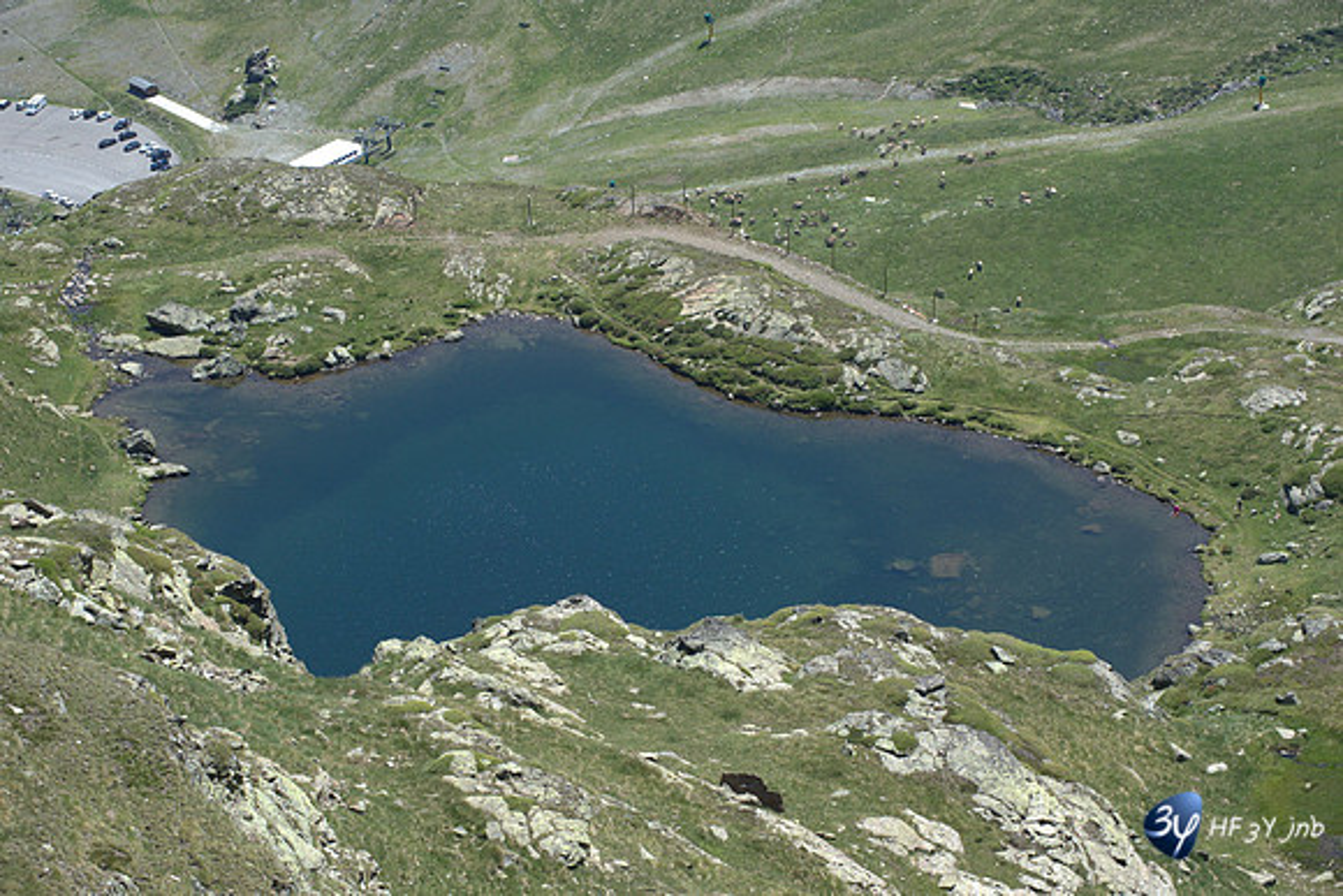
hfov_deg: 15.2
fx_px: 5037
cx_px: 672
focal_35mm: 135
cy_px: 448
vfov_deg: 10.2
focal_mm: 135
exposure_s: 1/640
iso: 1600
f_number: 13
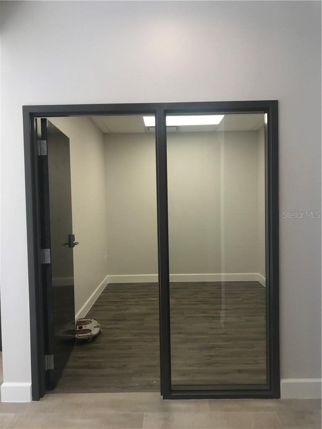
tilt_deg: -2.6
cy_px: 214
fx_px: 347
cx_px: 161
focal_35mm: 28
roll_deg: +1.0
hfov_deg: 49.7
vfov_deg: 63.4
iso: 25
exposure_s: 1/60
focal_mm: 3.99
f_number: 1.8
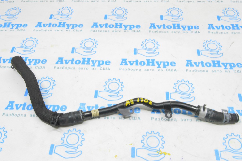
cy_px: 80
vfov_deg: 34.2
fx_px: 262
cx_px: 121
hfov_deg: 49.6
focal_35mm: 39
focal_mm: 26
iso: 6400
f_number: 20
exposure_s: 1/15
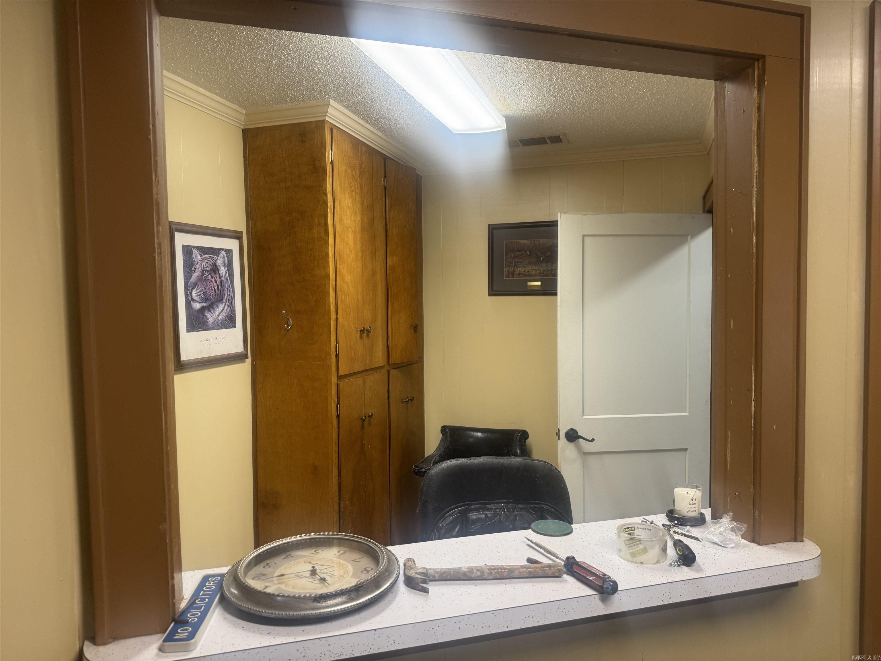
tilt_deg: -4.2
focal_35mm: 24
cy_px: 330
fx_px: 611
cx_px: 440
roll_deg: +0.4
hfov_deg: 71.6
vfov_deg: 56.8
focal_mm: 6.76
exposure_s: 1/60
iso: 100
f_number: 1.78
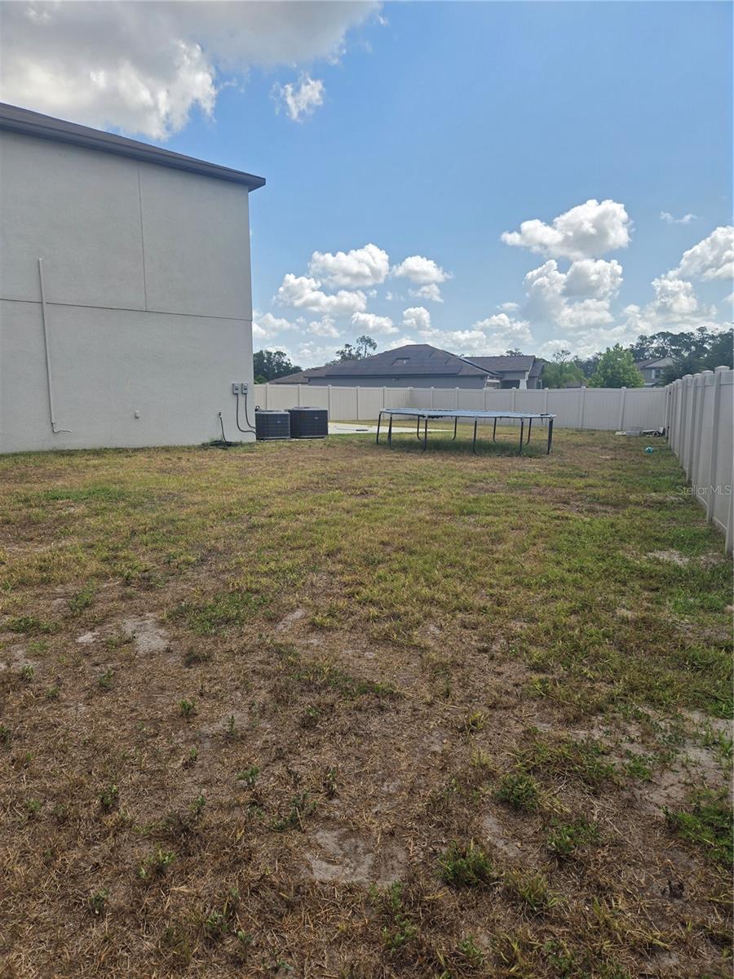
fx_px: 650
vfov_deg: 73.9
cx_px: 367
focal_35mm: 23
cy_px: 490
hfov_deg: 58.9
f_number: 1.8
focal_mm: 5.4
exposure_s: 1/1559
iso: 25
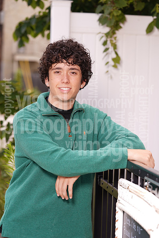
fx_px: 662
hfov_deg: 13.7
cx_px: 80
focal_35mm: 100
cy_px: 119
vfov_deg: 20.4
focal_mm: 100
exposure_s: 1/200
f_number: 4.5
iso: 80
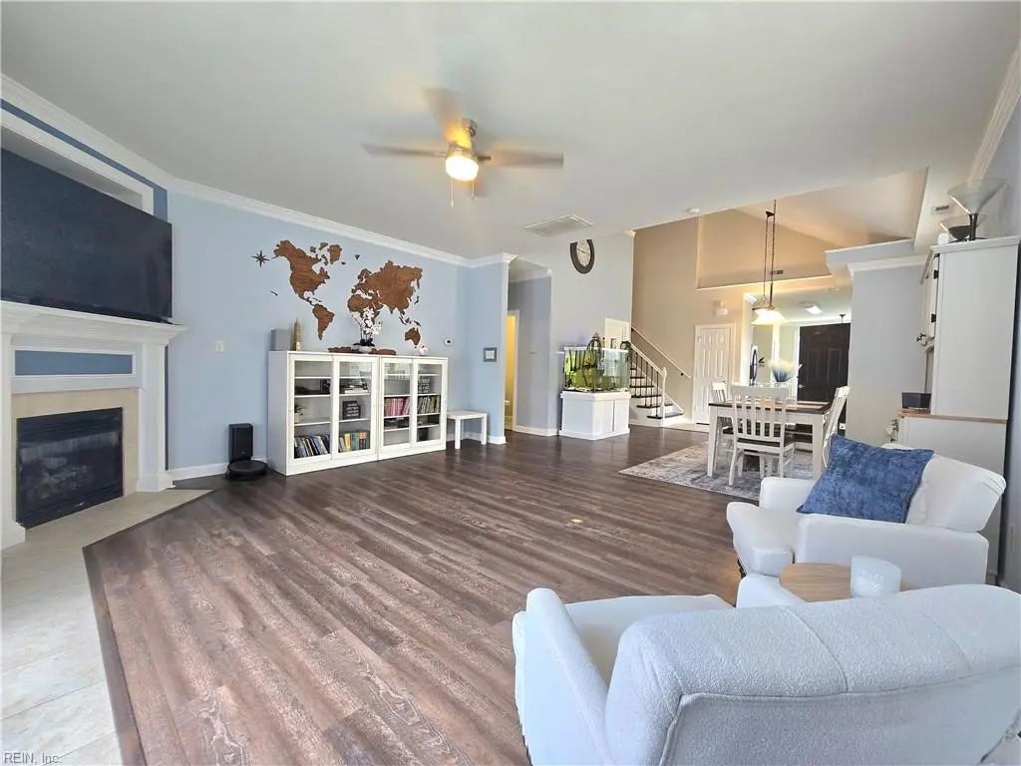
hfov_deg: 106.2
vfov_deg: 89.9
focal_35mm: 13
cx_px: 510
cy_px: 383
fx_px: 383
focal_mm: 2.2
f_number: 2.2
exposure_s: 1/60.2
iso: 125
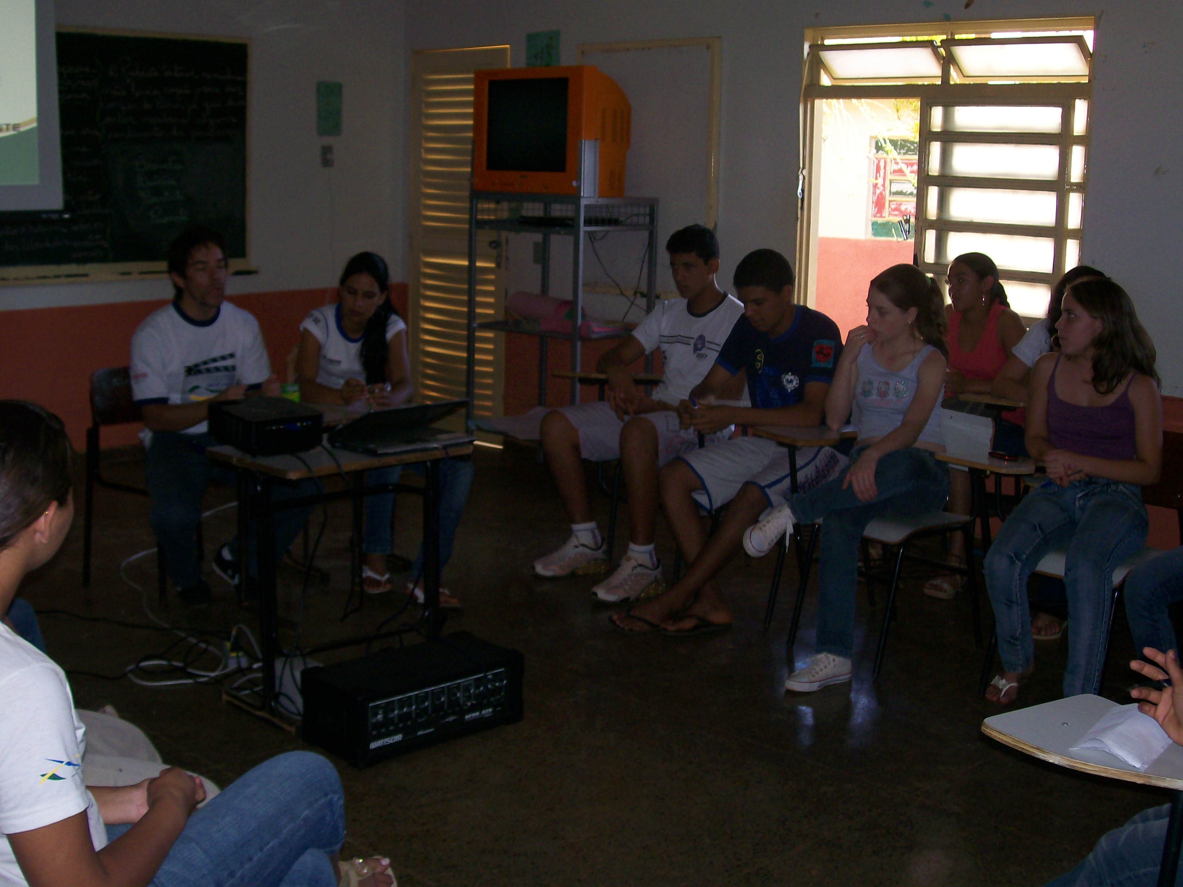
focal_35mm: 45
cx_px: 592
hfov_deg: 42.1
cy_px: 444
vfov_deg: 32.2
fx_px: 1538
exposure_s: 1/73.1
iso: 80
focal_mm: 7.6
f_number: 3
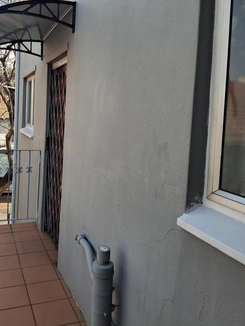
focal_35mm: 32
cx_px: 98
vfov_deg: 56.3
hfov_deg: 44.0
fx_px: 302
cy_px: 127
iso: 32
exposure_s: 1/870
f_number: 1.8
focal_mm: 4.69
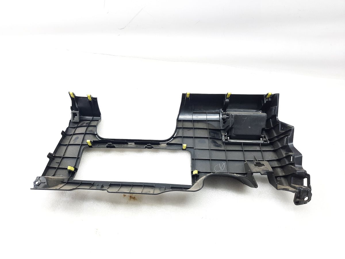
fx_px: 249
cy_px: 130
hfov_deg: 69.4
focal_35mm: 25
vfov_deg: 54.9
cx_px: 172
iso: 200
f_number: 2
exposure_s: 1/60
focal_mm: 4.6
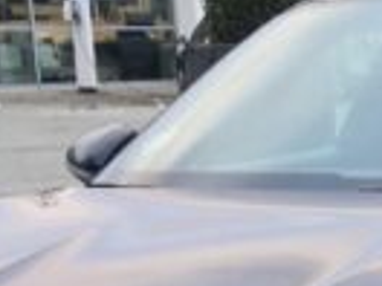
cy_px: 459
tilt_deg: -13.4
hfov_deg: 11.0
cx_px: 660
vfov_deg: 8.5
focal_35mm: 169
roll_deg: +1.9
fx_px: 1865
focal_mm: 4.15
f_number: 2.2
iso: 32
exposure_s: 1/50
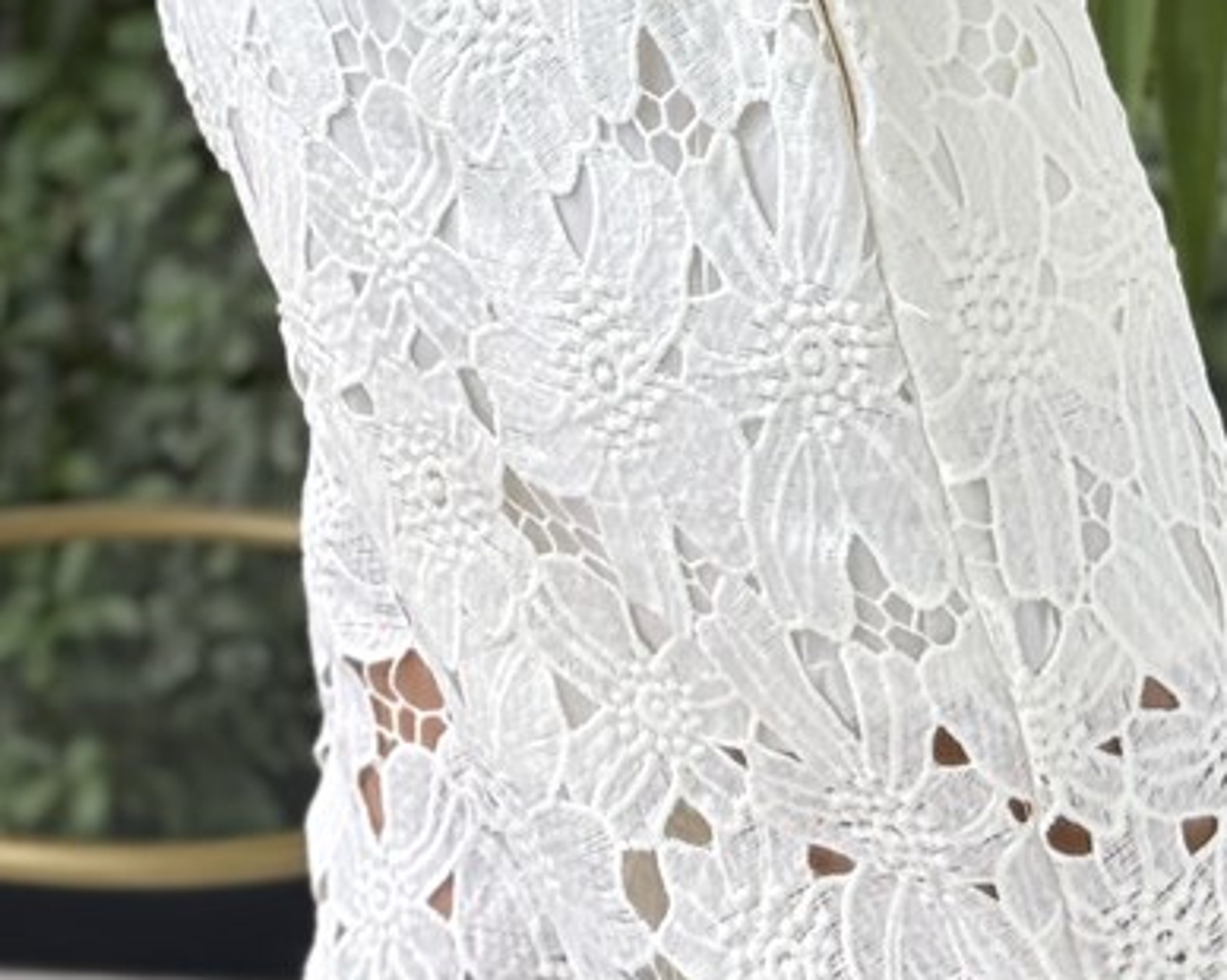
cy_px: -1029
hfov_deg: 12.0
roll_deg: -1.3
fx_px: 5844
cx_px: 645
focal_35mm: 161
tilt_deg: -19.3
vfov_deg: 9.0
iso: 80
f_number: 1.78
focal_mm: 6.76
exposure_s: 1/243
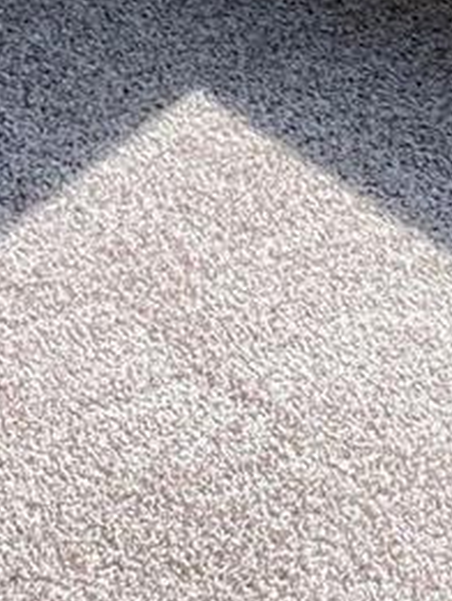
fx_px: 2662
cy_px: -578
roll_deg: -2.3
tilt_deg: -7.4
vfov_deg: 11.7
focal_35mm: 153
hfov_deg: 9.7
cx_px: 28
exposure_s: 1/143
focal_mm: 4.25
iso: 32
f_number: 1.8
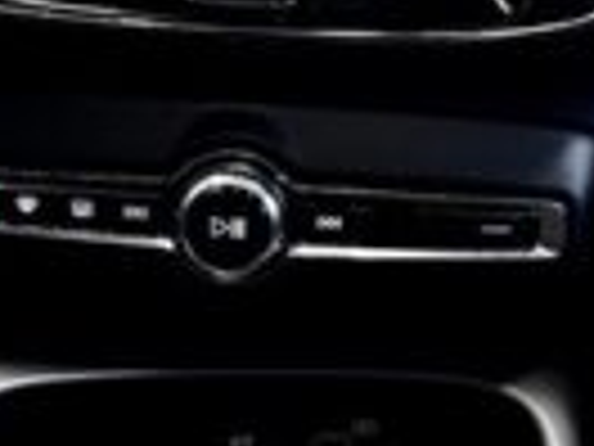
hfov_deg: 10.6
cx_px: 230
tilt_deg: -27.3
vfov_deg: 8.0
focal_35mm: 186
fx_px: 3192
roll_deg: -0.2
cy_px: 95
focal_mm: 6.76
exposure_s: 1/50
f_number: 1.78
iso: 500
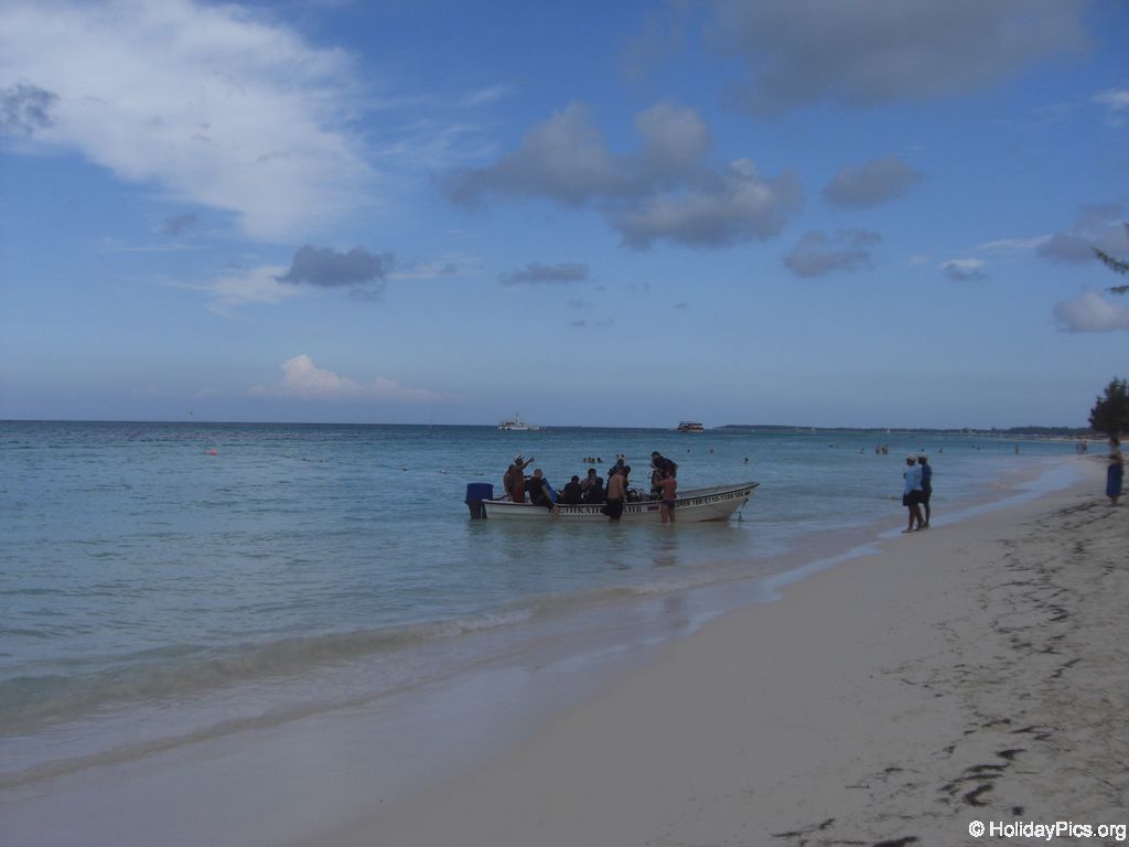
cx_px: 564
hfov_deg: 49.0
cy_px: 424
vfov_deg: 37.7
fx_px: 1239
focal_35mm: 38
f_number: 8
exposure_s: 1/200
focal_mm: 6.2
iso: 64
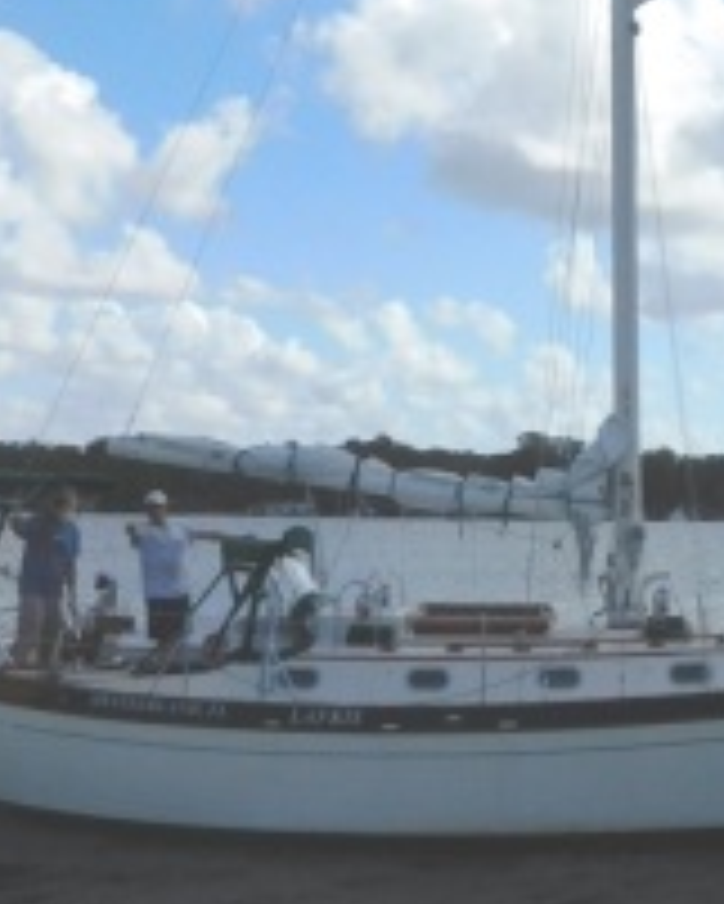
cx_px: 603
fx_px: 1793
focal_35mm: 67
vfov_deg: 26.6
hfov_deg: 22.4
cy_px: -18
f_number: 6
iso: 125
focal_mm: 4
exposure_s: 1/1000
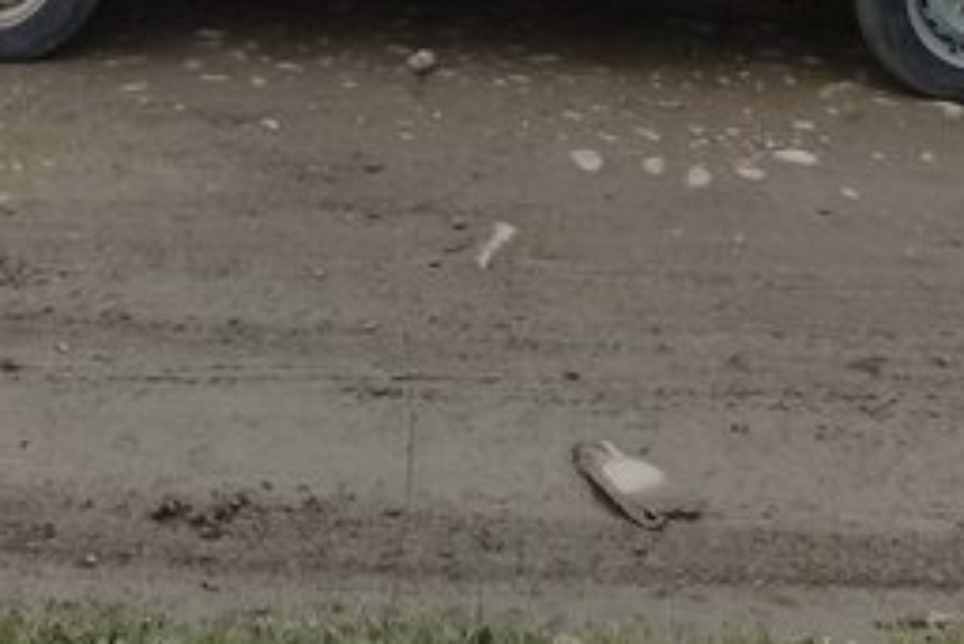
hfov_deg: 24.4
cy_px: -224
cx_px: 365
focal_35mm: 83
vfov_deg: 15.6
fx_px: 2224
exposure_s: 1/145
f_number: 2.2
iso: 50
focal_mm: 3.3
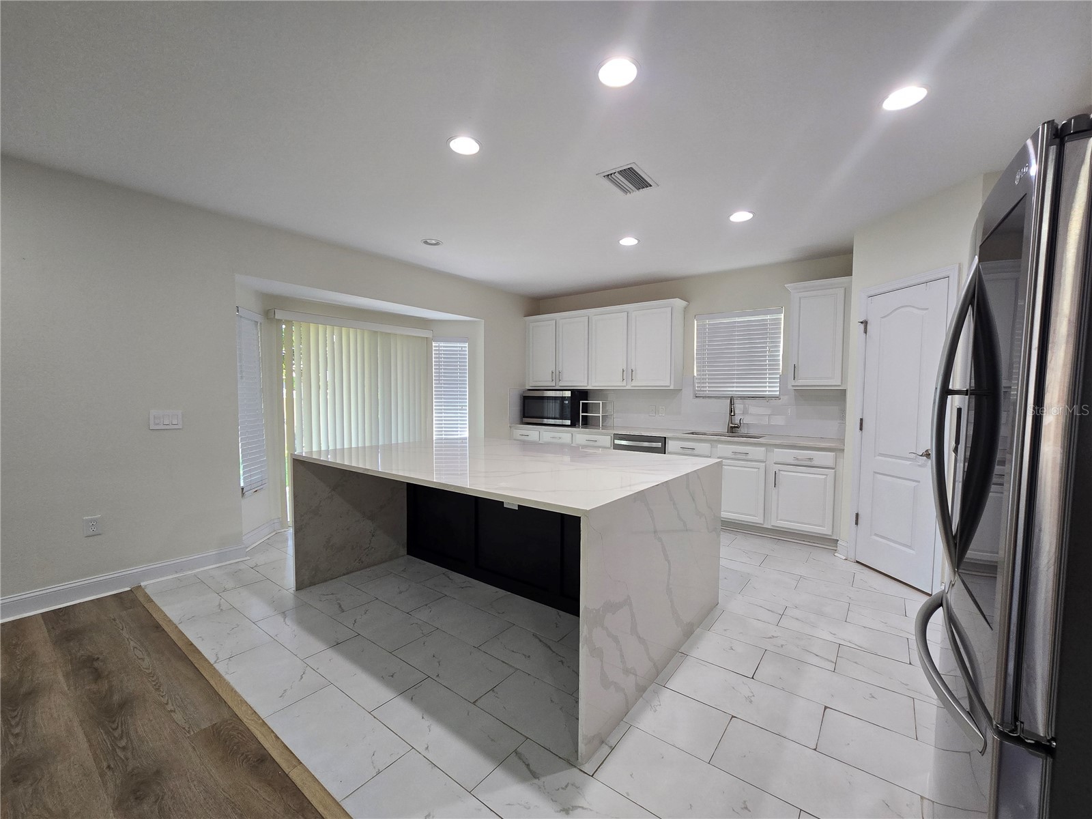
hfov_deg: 106.2
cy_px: 410
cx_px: 546
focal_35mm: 13
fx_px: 410
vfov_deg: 89.9
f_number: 2.2
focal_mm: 2.2
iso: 100
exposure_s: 1/60
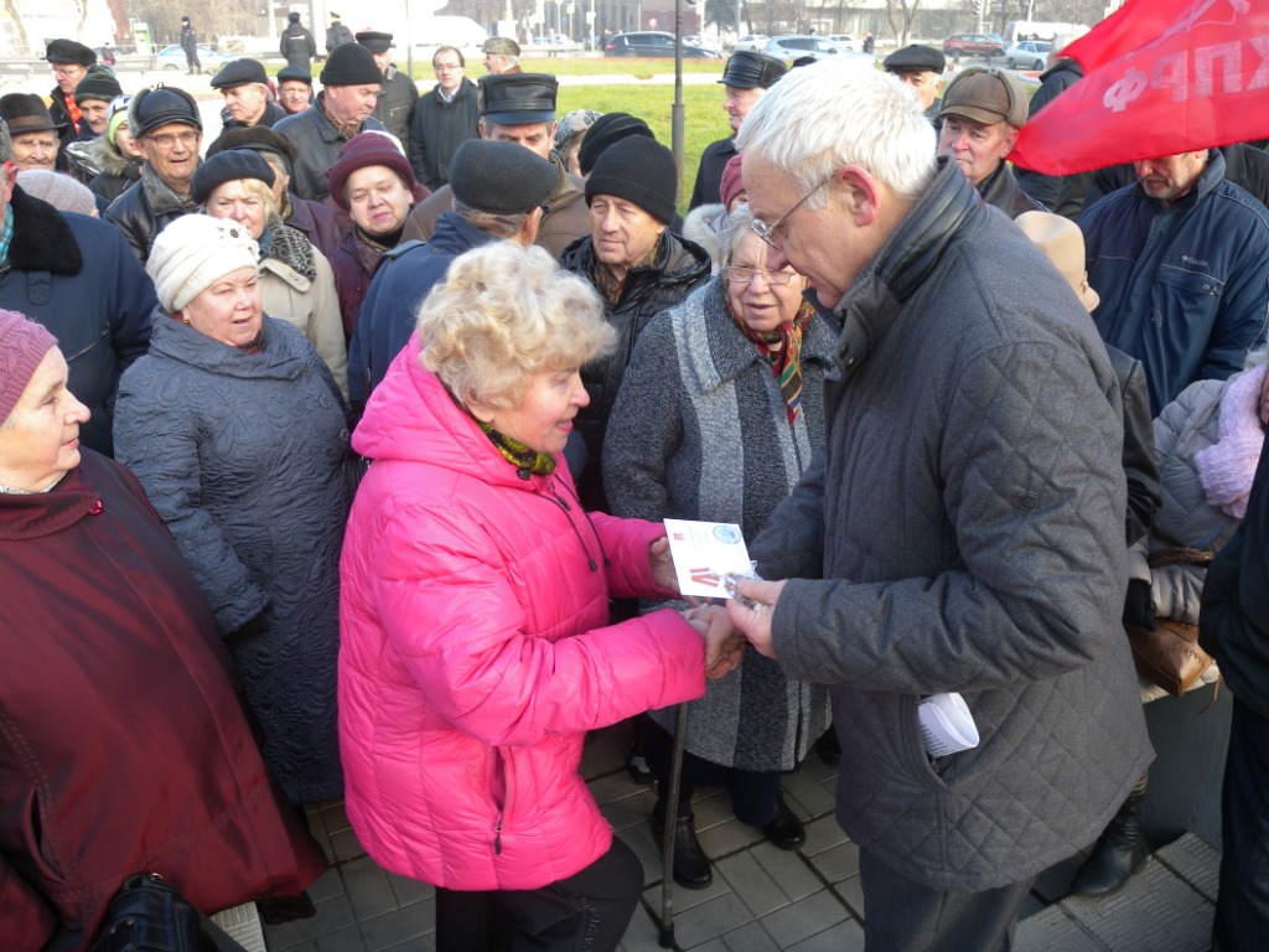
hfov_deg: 63.4
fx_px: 1026
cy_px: 476
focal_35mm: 28
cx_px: 634
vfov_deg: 49.7
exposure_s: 1/86.6
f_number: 3.2
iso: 64
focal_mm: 6
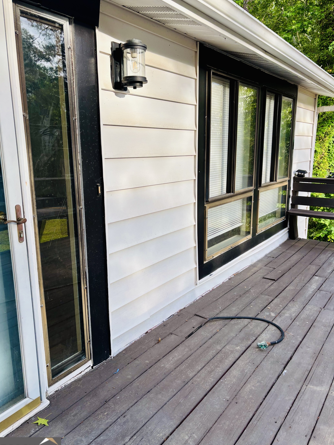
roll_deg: -0.4
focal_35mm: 27
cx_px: 165
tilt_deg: -13.4
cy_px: 229
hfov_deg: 51.3
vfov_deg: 65.3
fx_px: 347
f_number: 1.6
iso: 40
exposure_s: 1/121
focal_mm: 5.96
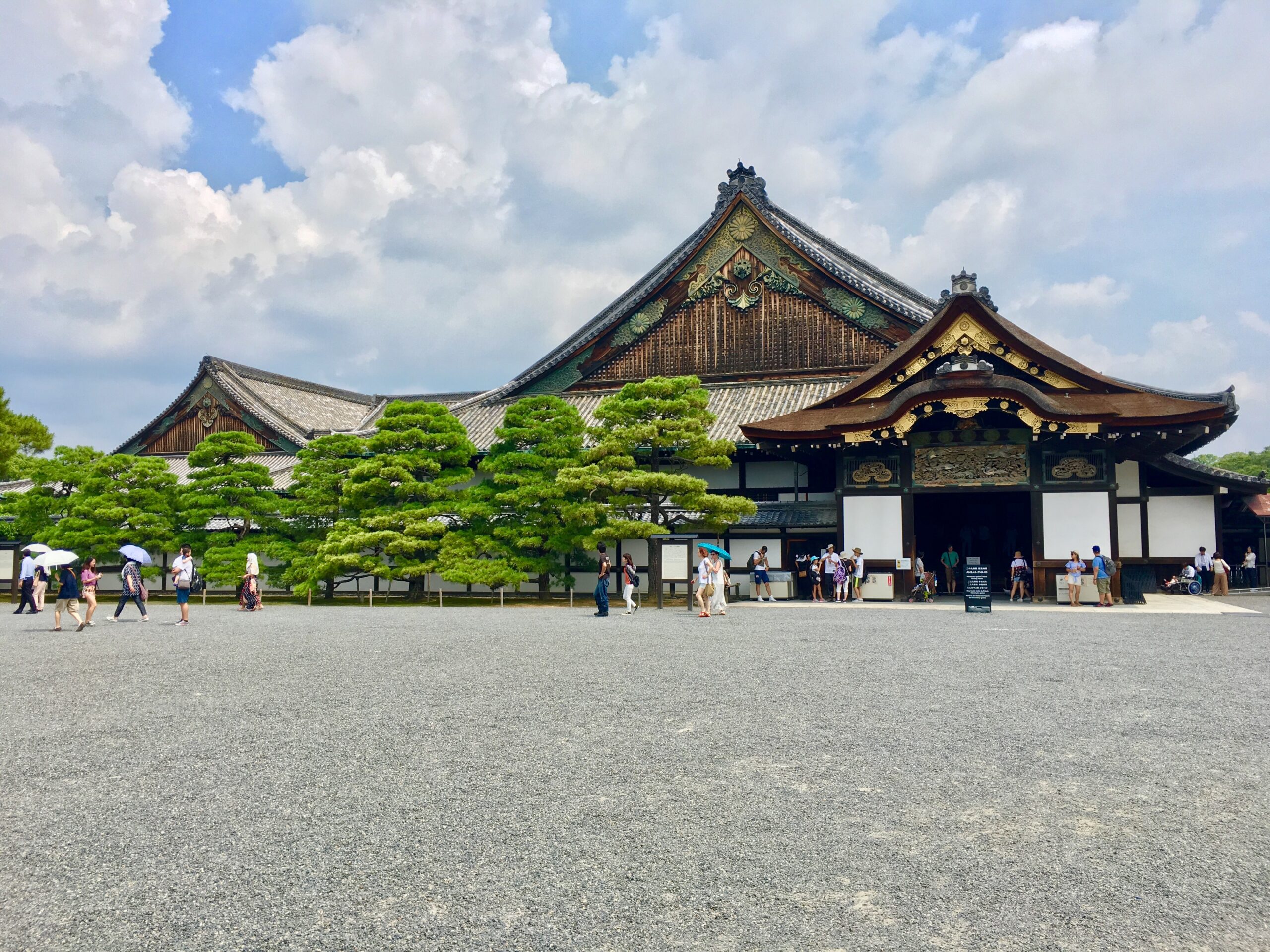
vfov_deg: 48.2
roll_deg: +0.2
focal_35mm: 29
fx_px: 1064
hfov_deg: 61.7
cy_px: 476
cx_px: 635
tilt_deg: +4.1
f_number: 2.2
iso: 25
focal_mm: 4.15
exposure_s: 1/1068
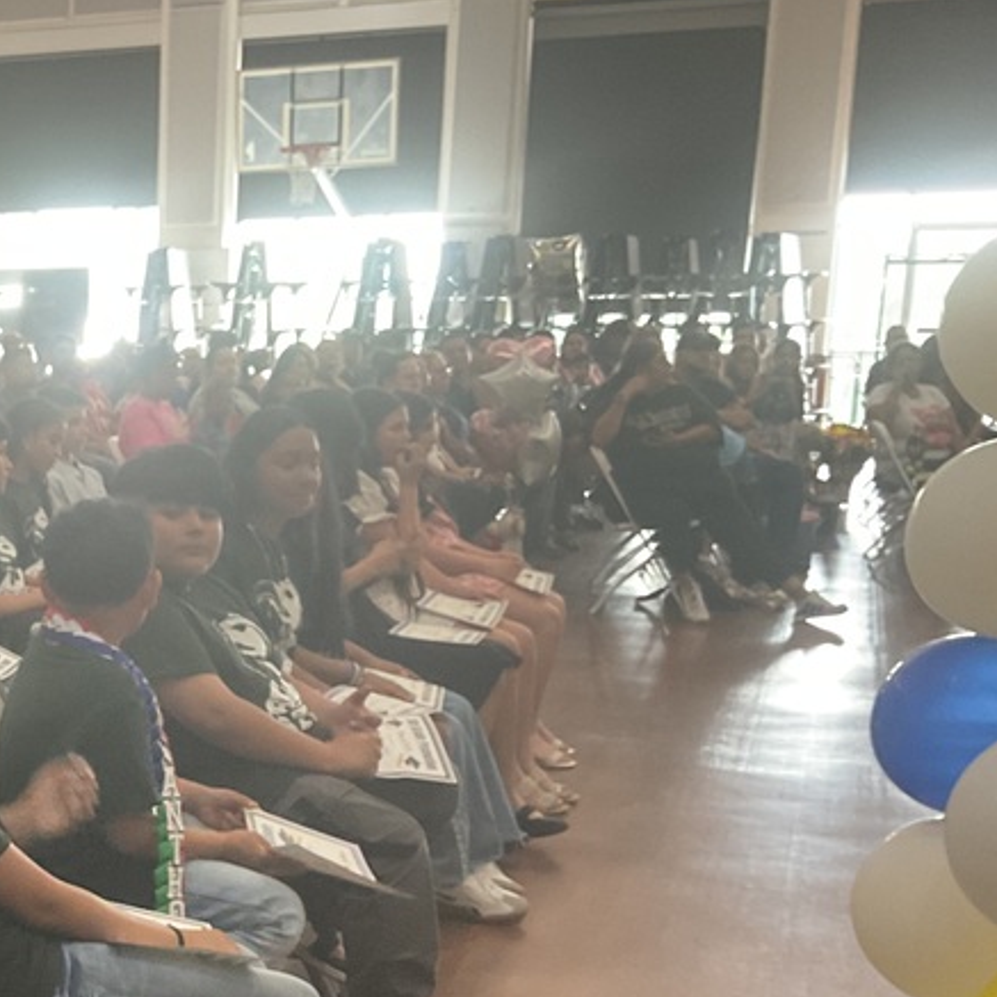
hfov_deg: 26.7
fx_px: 1955
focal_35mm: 60
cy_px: 814
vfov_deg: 27.9
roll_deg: +1.3
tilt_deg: -14.6
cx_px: -57
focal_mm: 3
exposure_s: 1/40
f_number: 1.8
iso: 250
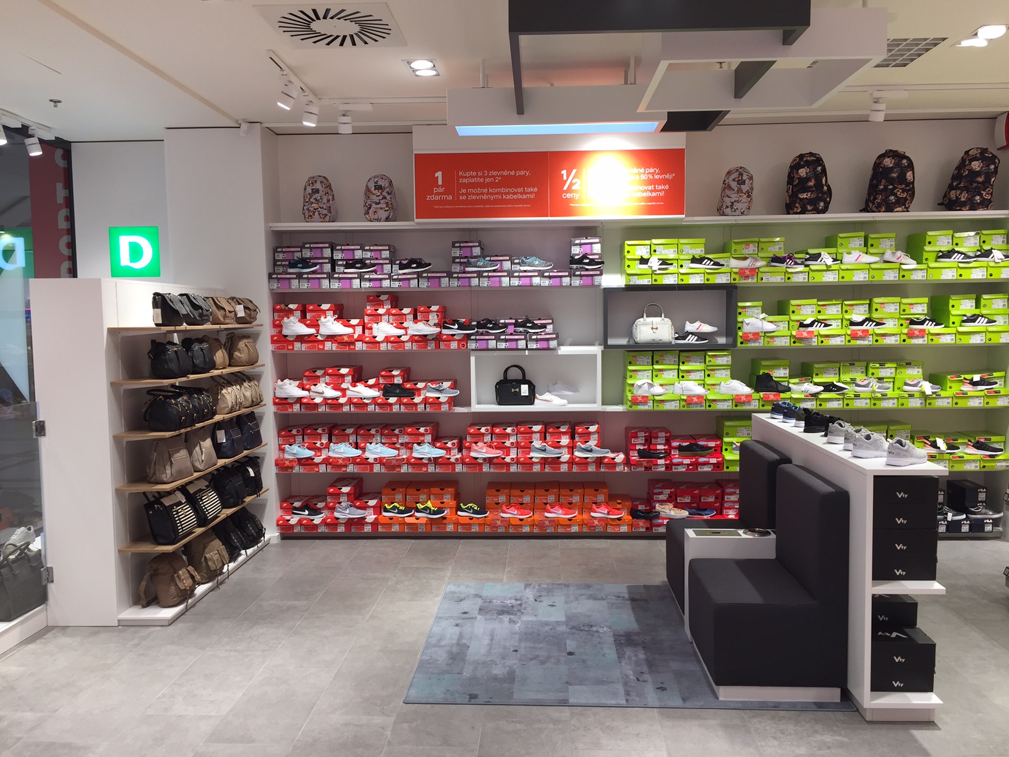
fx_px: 845
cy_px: 378
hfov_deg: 61.7
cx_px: 504
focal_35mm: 29
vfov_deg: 48.2
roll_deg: +0.7
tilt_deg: -4.0
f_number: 2.2
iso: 32
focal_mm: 4.15
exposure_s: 1/50
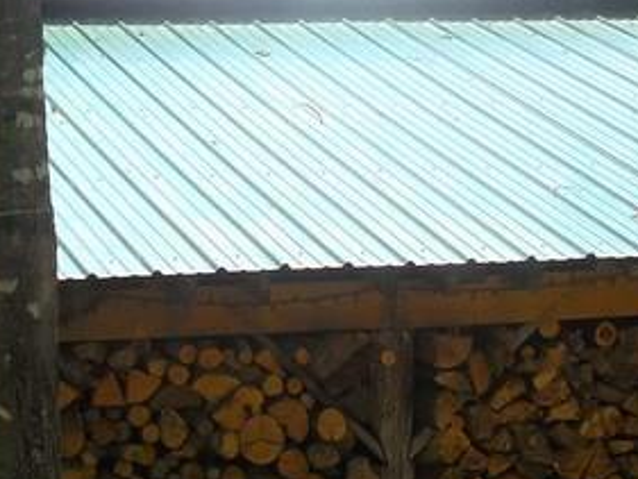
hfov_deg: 12.0
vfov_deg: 9.1
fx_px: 3024
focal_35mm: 164
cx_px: 343
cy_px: 254
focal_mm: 8.1
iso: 125
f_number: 4.2
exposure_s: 1/800
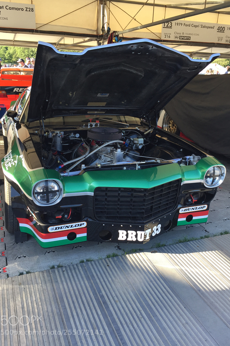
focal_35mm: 31
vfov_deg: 60.3
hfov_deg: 42.3
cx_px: 120
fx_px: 297
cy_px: 172
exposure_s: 1/168
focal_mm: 4.15
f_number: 2.2
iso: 32
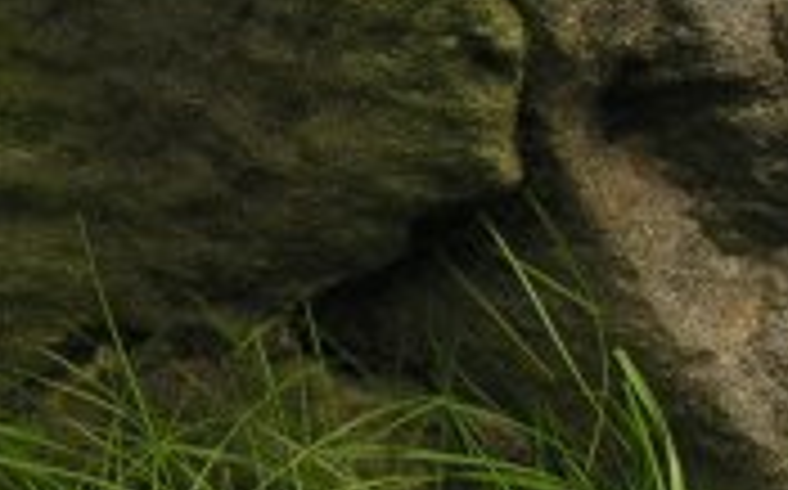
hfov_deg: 9.4
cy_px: -4
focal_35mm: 223
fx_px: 4784
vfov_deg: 5.9
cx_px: 68
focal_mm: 11.8
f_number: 6
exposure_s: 1/148
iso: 50
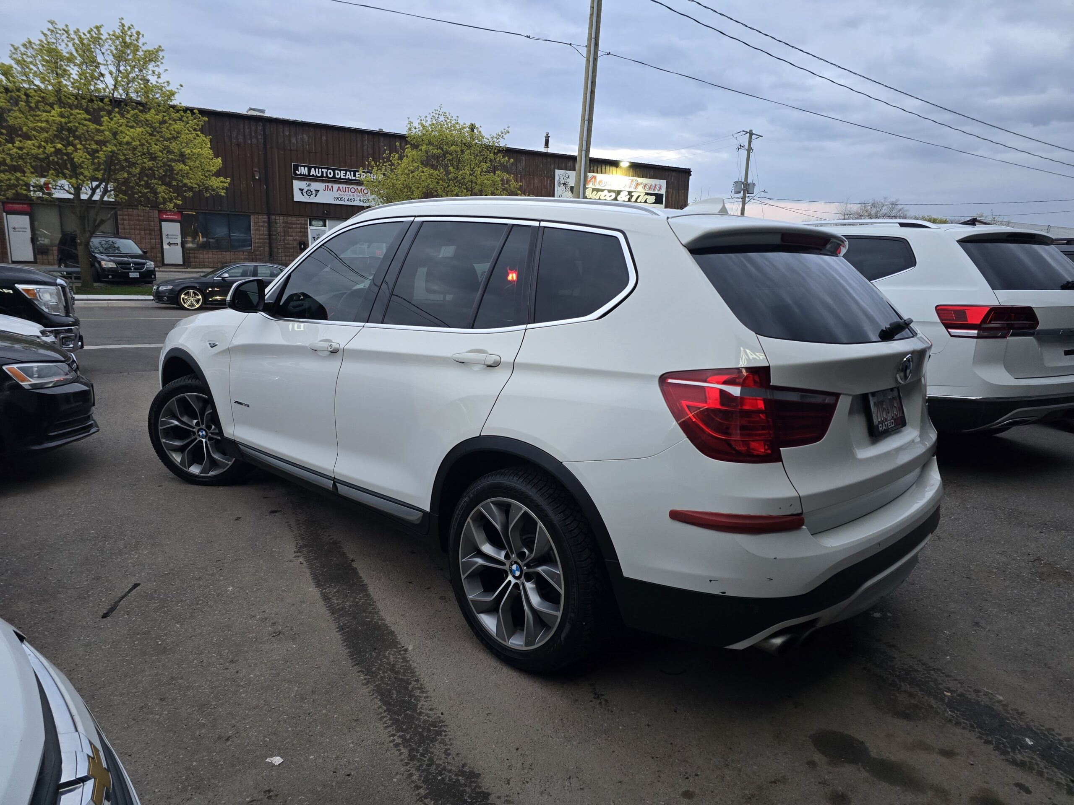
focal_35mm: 23
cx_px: 537
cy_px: 402
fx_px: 714
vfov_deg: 58.9
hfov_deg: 73.9
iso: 500
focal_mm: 6.3
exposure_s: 1/120
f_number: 1.7
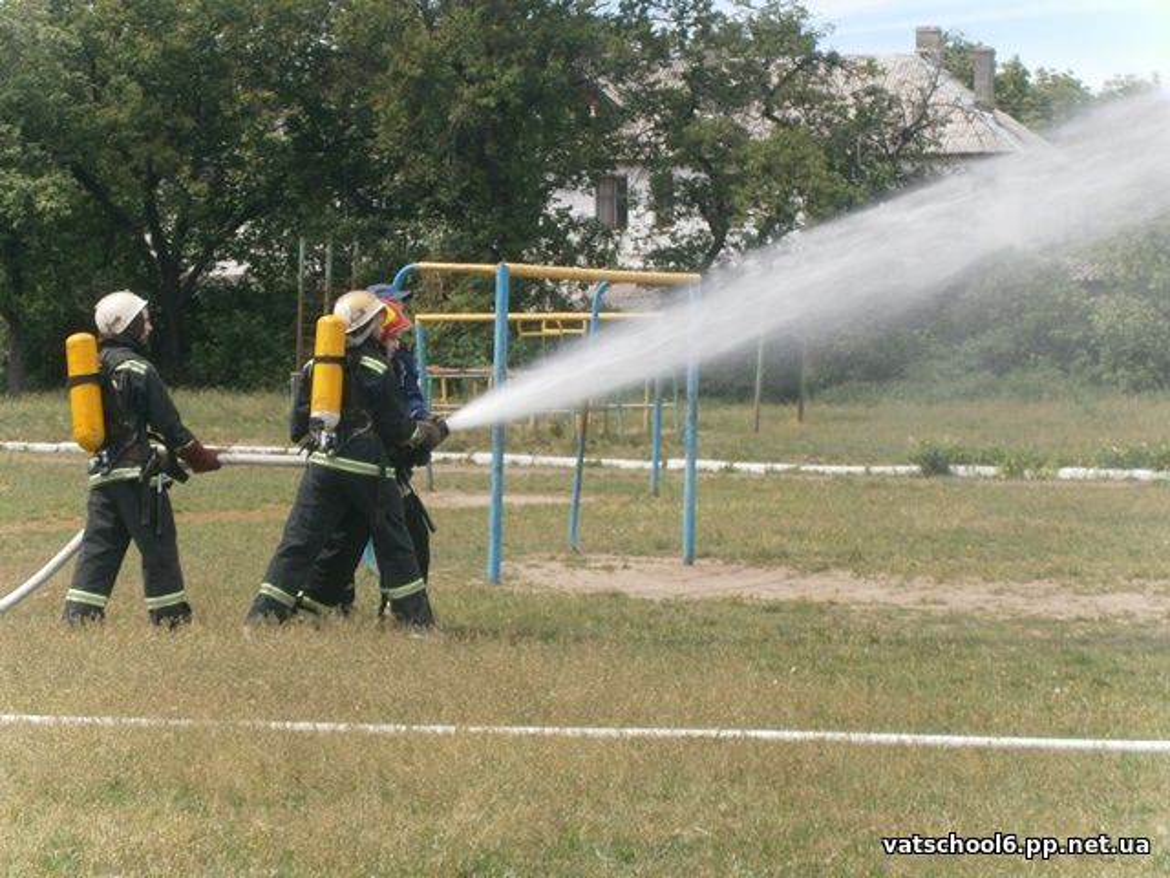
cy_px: 439
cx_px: 585
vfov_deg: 14.6
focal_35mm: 101
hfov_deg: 19.4
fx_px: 3414
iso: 80
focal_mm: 17.8
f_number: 5.4
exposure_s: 1/250
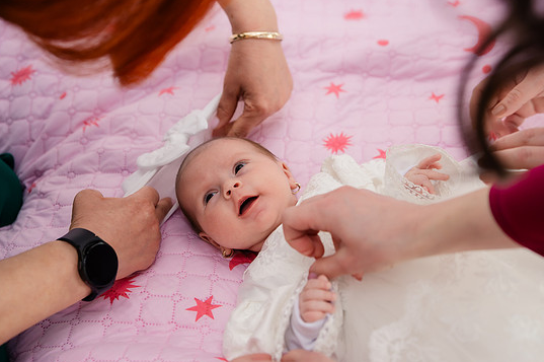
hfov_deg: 36.9
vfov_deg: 25.0
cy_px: 183
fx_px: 815
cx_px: 279
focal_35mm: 54
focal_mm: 50
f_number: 3.2
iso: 250
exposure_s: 1/250
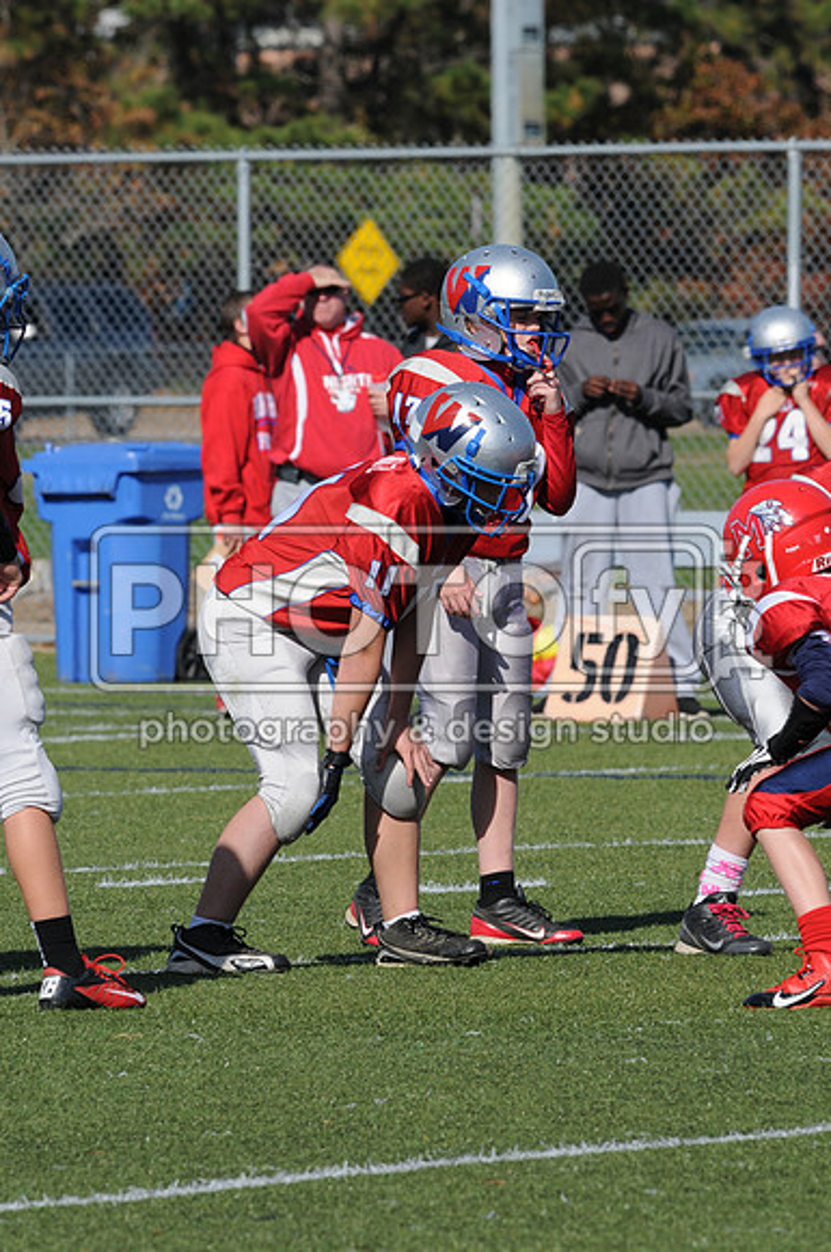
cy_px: 626
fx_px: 15627
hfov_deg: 3.0
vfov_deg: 4.6
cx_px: 416
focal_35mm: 450
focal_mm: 300
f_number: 11
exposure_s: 1/500
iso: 200
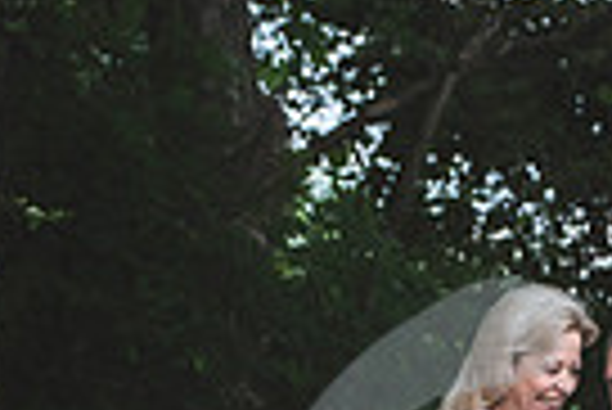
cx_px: 950
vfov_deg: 2.3
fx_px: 10126
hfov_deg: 3.4
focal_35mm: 595
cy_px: 678
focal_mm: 140
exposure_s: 1/320
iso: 250
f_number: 5.6
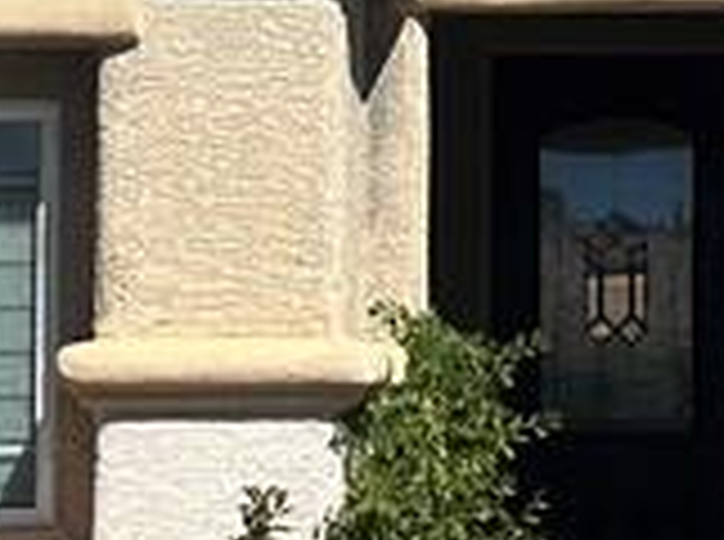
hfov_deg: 6.4
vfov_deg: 4.8
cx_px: 899
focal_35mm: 306
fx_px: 6386
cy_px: -302
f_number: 1.78
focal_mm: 6.86
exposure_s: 1/8197
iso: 100
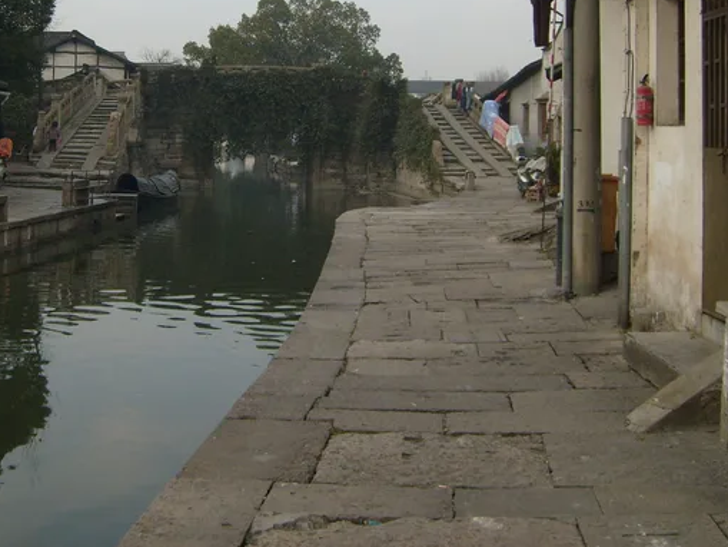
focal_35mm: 55
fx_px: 1157
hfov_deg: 34.8
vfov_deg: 26.2
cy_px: 122
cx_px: 279
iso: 80
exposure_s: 1/125
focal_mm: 5.8
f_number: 7.1
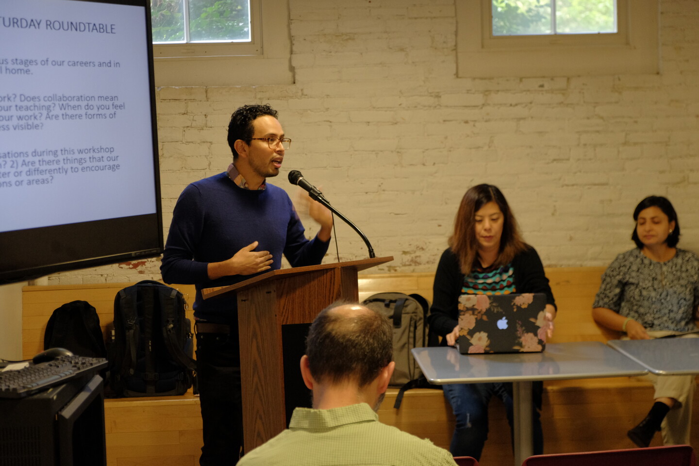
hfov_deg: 30.1
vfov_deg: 20.3
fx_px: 1301
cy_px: 233
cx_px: 350
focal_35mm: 67
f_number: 4
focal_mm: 44.4
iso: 1600
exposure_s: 1/60
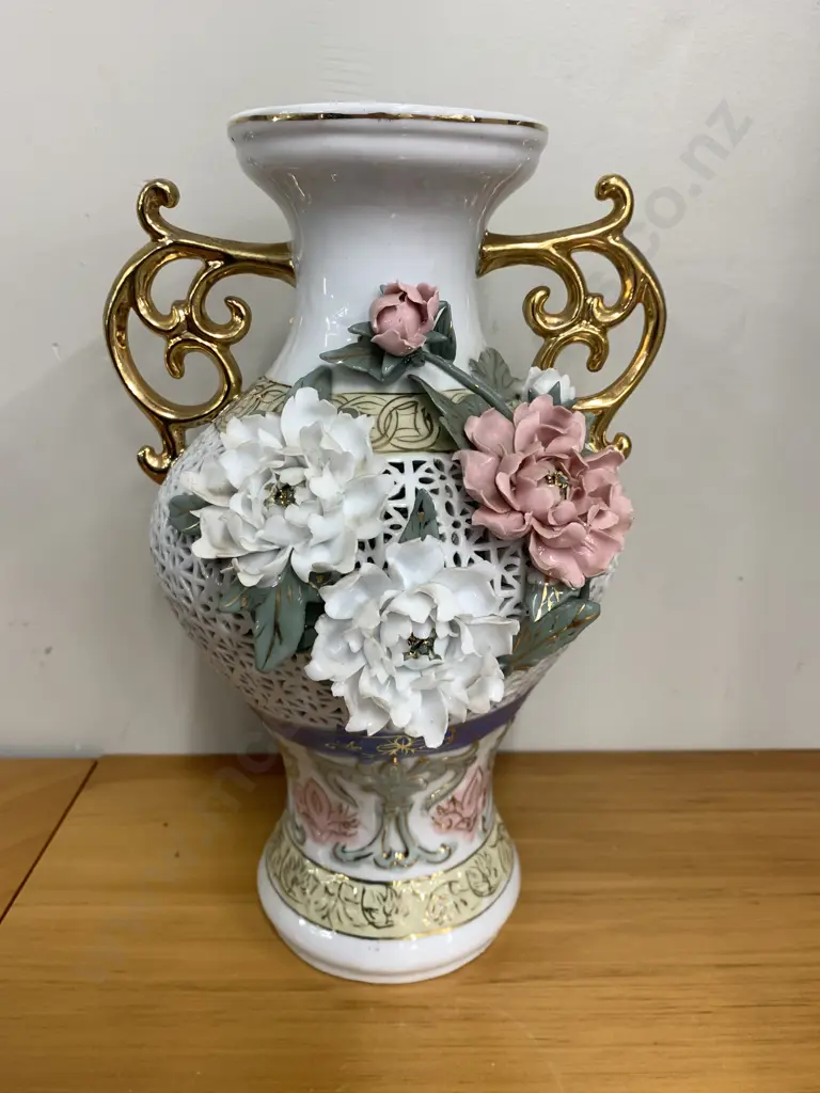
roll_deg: +0.7
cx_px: 410
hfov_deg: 53.1
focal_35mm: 26
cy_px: 546
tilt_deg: -18.2
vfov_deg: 67.3
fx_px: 821
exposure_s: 1/50
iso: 80
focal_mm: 4.25
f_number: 1.8
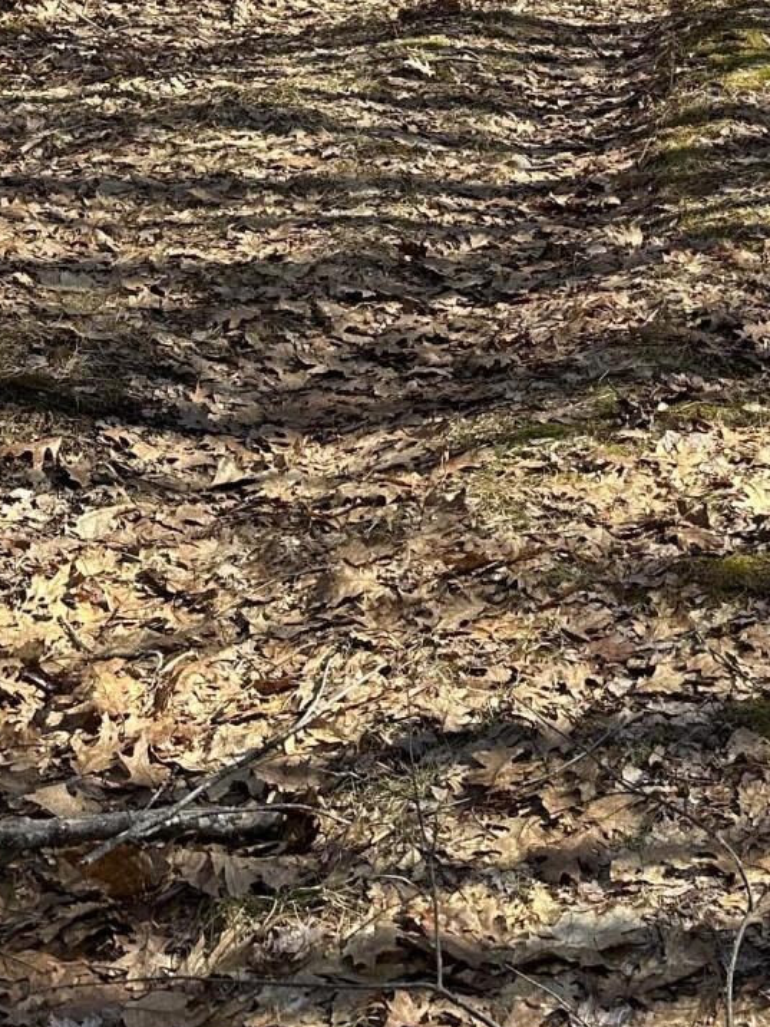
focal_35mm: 67
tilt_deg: -3.1
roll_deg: +0.5
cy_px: -184
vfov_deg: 26.1
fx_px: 1987
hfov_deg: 20.7
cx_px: 882
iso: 80
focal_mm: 6.86
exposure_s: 1/1183
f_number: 1.78
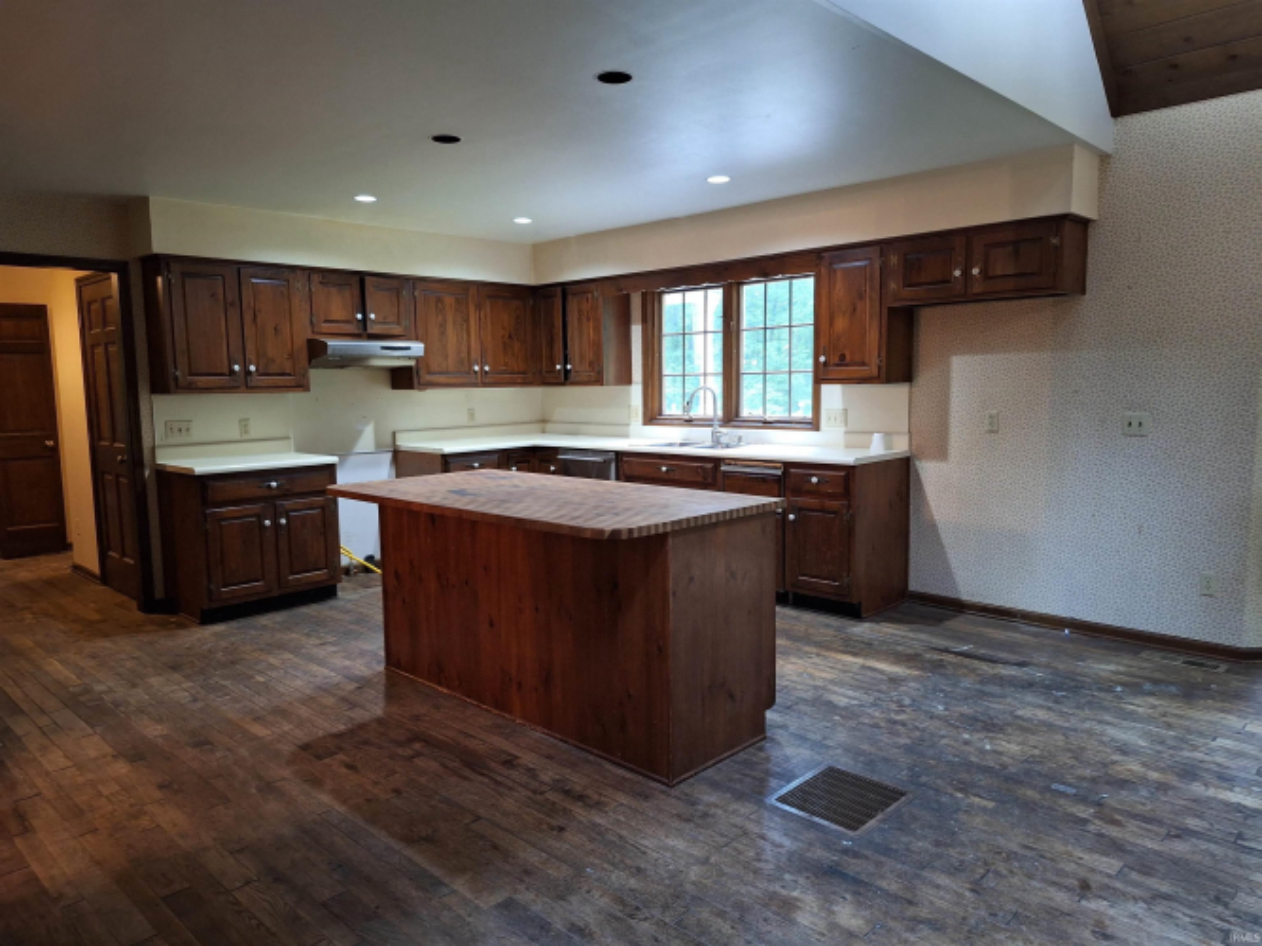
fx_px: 838
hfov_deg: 73.9
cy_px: 473
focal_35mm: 23
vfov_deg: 58.9
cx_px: 631
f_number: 1.8
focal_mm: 5.54
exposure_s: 1/24
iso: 320
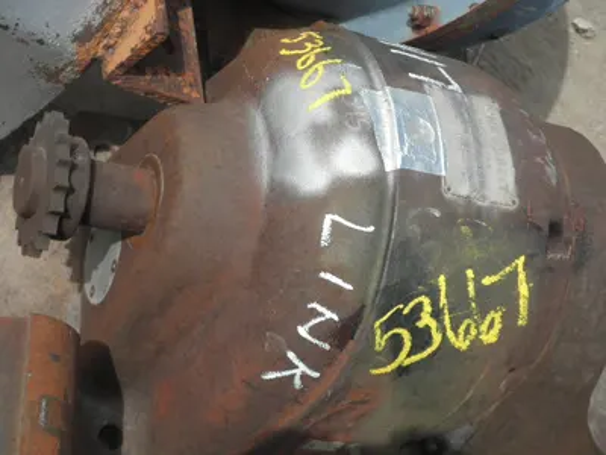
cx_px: 303
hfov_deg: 26.7
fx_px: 1278
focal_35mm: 73
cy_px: 228
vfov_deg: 20.2
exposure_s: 1/500
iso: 64
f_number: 4
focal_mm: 12.9
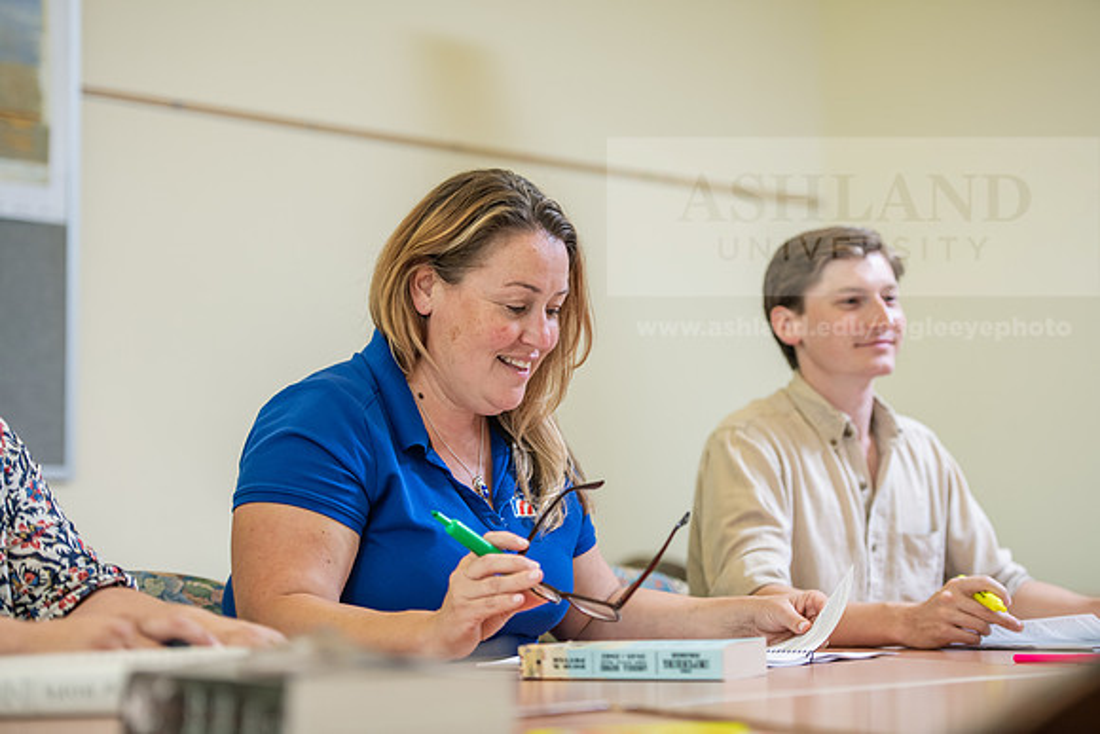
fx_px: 2751
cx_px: 550
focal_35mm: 90
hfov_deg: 22.6
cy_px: 367
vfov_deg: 15.2
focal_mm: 90
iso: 800
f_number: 3.2
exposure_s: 1/200
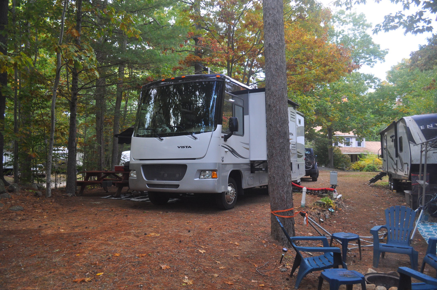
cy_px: 145
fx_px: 327
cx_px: 218
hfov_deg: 67.4
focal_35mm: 27
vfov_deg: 47.8
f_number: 4
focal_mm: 18
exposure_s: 1/60
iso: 640
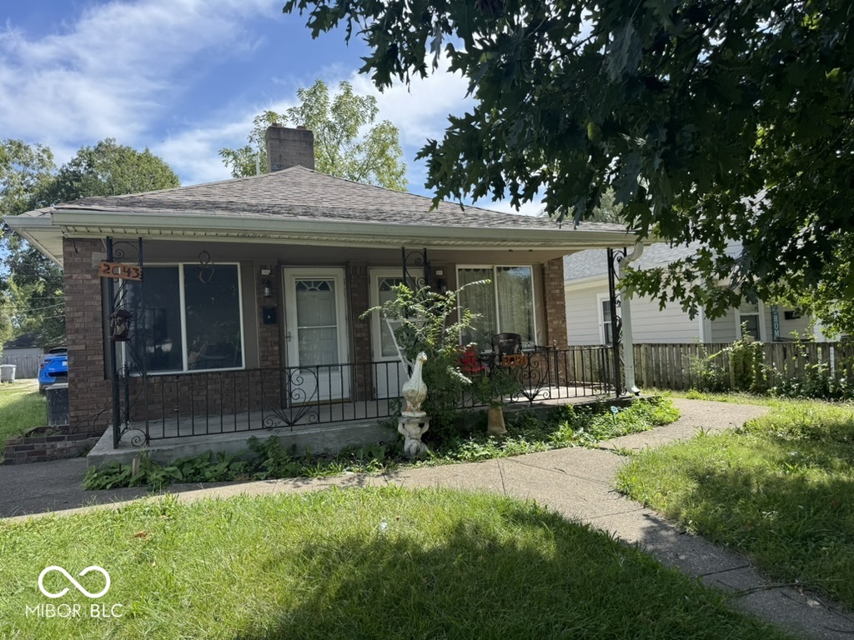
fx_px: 592
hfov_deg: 71.6
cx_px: 427
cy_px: 320
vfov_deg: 56.8
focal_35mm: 24
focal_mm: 6.76
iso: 80
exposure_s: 1/1980
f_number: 1.78
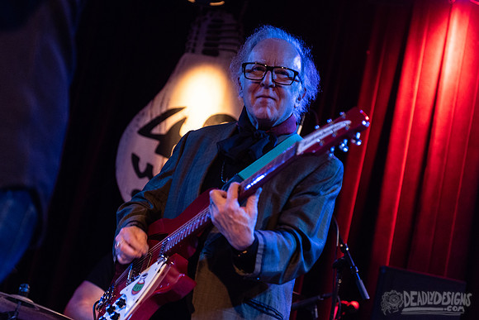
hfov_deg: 25.1
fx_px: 1076
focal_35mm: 81
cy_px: 142
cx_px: 240
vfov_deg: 16.9
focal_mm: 70
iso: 2000
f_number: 3.2
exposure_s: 1/200
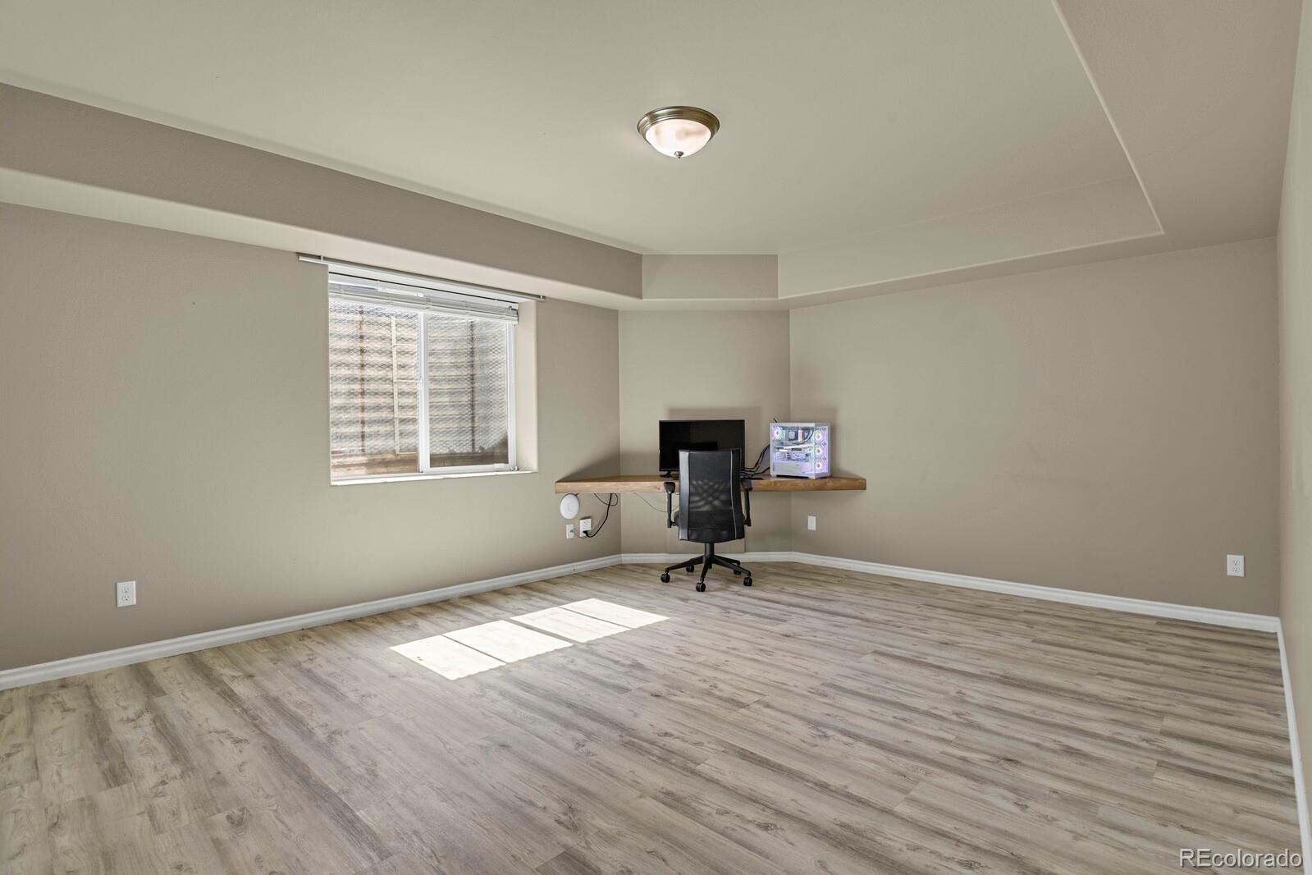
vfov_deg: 70.4
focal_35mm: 17
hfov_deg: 93.3
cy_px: 438
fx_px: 620
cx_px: 656
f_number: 8
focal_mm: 17
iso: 3600
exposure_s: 1/20
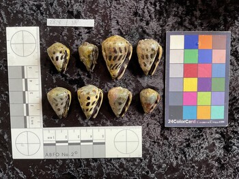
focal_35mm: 29
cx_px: 120
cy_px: 90
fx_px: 200
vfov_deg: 48.3
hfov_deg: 61.6
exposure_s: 1/60
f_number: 1.8
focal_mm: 3
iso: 64
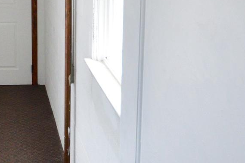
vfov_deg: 23.5
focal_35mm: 54
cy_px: -15
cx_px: -11
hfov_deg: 33.2
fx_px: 367
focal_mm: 10
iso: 2000
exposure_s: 1/125
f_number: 5
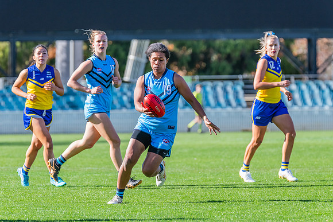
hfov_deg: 5.9
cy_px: 99
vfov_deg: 3.9
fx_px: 3242
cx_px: 163
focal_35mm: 350
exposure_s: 1/1250
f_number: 7.1
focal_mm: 310
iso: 800
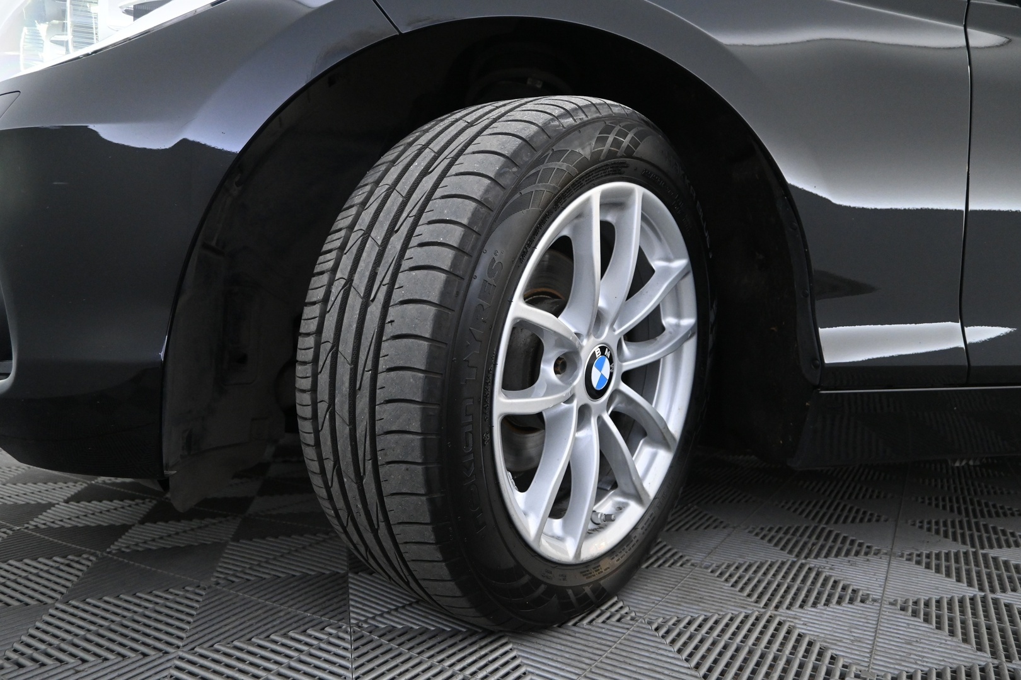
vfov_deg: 53.1
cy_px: 340
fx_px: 681
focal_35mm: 24
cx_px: 510
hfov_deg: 73.7
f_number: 4
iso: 3200
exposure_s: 1/60
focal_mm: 16
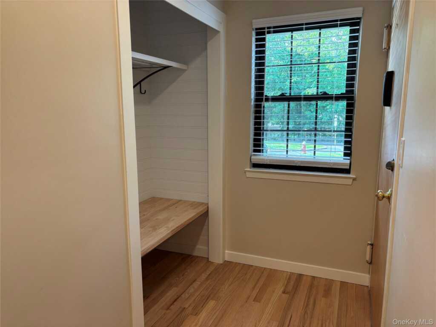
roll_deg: +0.4
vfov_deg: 53.1
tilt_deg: -10.4
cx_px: 218
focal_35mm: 26
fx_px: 327
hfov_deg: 67.3
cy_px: 164
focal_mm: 5.96
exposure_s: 1/60
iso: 80
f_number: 1.6
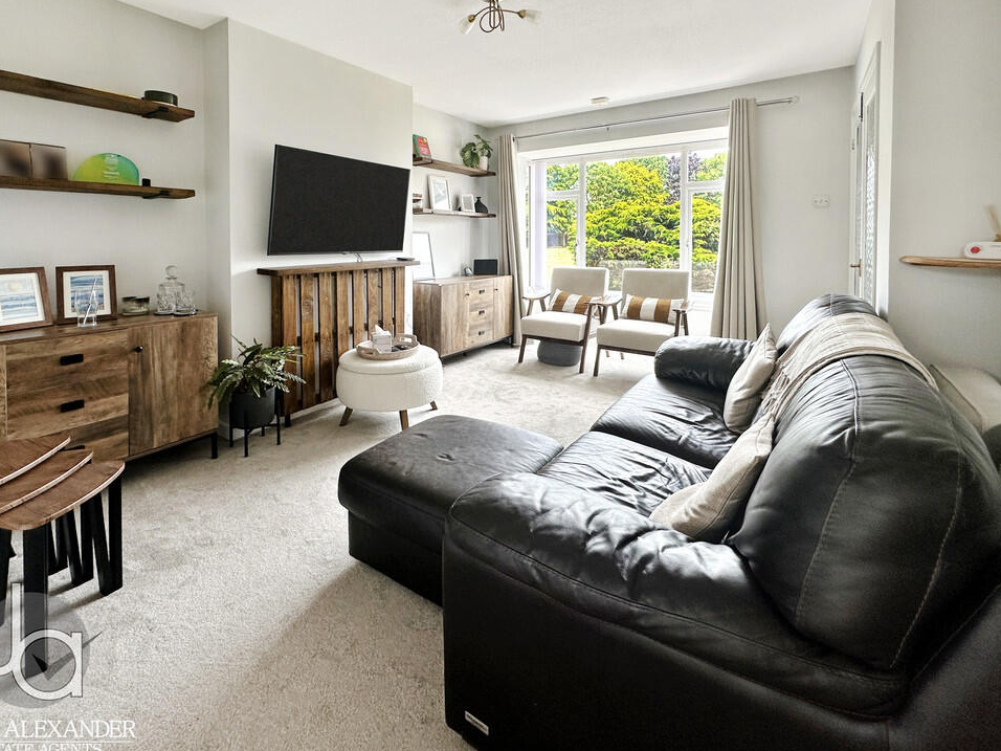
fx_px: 434
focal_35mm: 15
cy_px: 354
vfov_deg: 81.7
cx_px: 470
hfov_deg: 98.1
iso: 64
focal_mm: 2.22
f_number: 2.2
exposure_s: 1/99
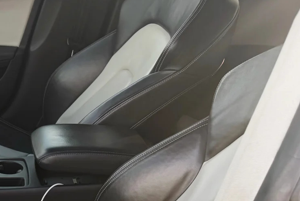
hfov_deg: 26.7
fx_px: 542
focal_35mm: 65
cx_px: -79
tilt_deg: -29.8
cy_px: 186
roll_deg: +1.7
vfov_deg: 20.5
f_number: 1.78
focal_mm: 6.76
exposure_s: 1/377
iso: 80
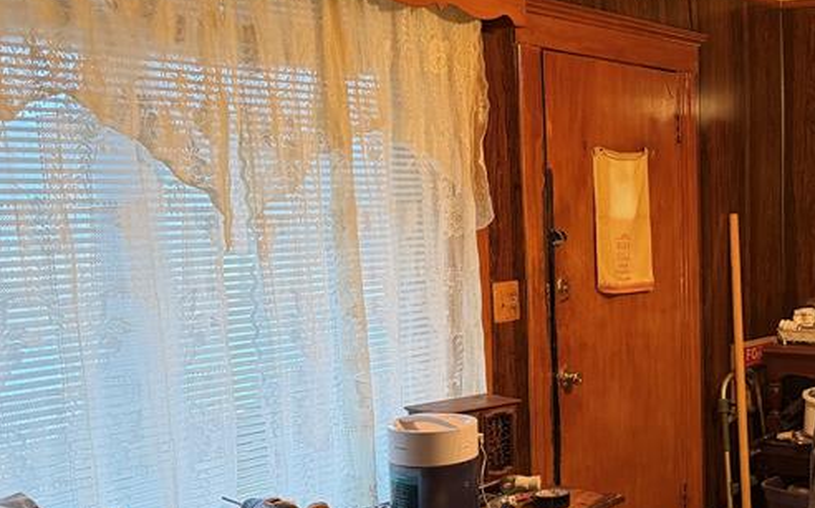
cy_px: 346
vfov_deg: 24.3
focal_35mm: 53
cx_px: 793
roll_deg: +1.2
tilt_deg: -6.8
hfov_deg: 35.0
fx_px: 1177
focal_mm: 6.76
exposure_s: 1/60
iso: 800
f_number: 1.78
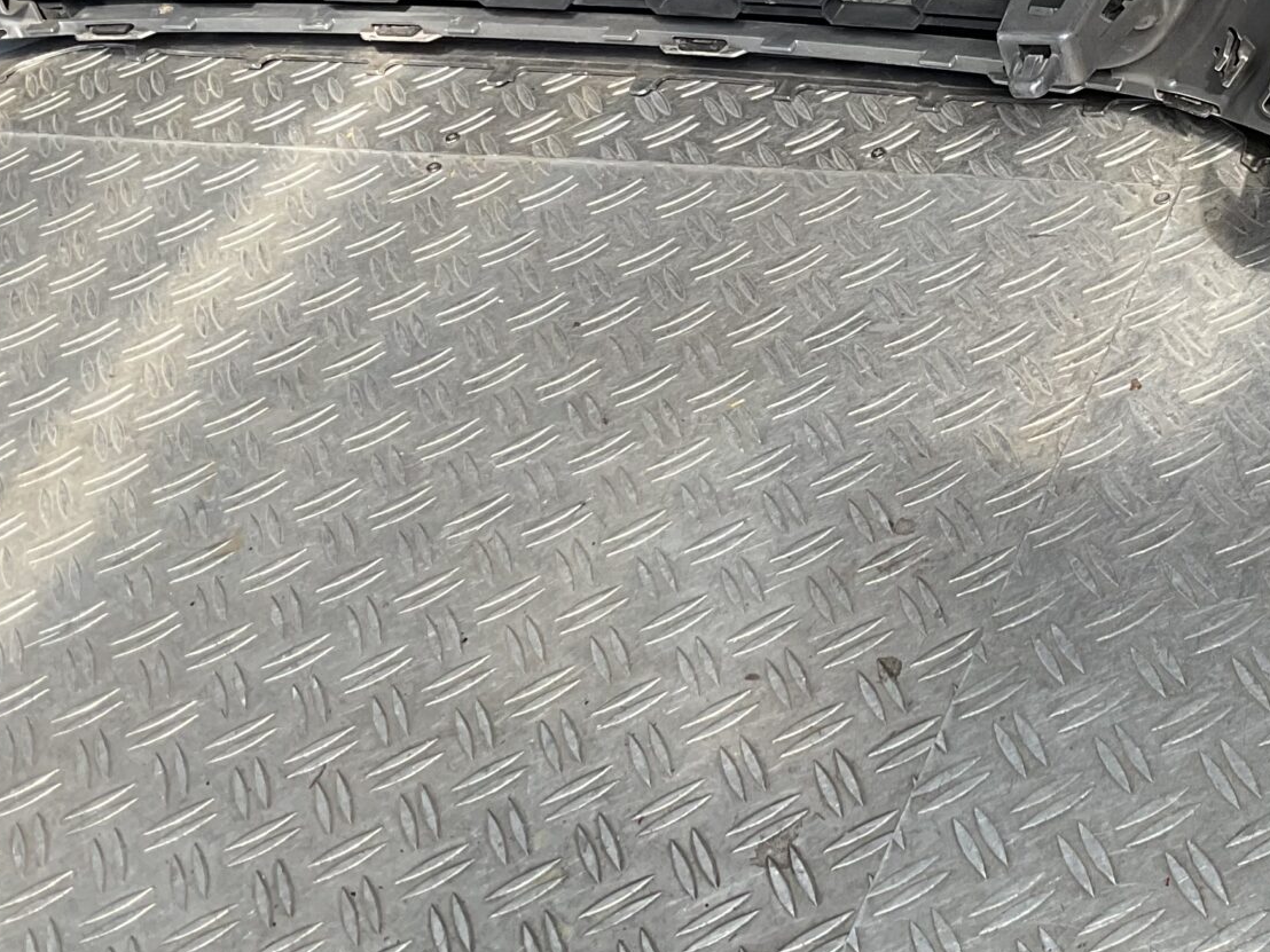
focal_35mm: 67
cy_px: 206
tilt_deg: -39.6
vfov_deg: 21.7
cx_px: 1028
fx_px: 2458
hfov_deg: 28.3
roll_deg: +16.4
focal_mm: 3
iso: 16
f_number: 1.8
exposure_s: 1/344
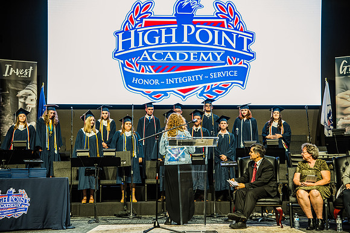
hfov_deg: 31.0
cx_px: 175
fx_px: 632
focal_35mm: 65
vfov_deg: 20.9
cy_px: 116
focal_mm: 65
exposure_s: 1/40
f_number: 4.5
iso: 800
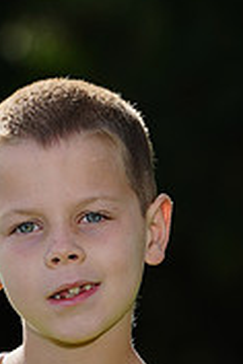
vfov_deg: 2.3
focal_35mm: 879
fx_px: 8899
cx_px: -37
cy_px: 533
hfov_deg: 1.6
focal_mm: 268
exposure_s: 1/200
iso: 100
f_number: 8
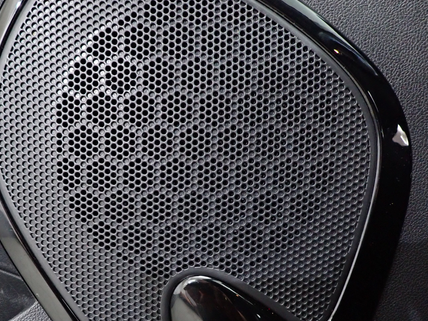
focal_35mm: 39
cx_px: 115
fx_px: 482
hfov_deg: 46.4
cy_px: 244
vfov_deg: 35.9
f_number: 2
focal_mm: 4.5
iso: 640
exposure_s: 1/30
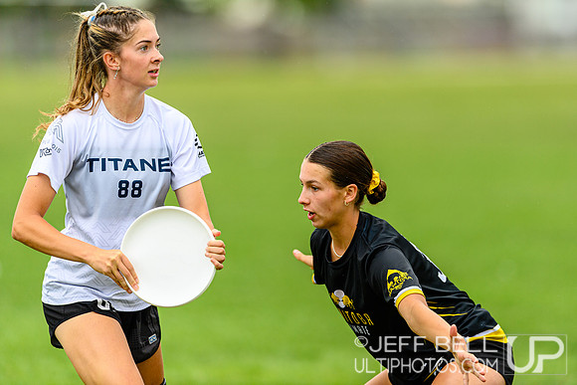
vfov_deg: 3.0
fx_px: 7438
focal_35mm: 464
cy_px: 162
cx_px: 335
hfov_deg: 4.4
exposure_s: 1/1250
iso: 360
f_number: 3.2
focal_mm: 400
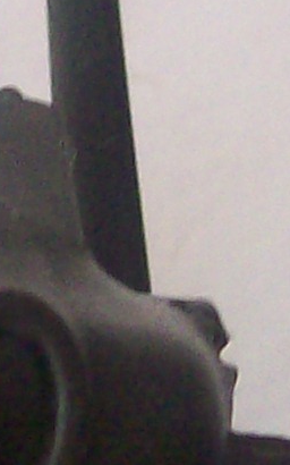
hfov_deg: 4.6
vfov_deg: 7.3
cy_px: 340
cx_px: -70
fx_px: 3619
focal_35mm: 286
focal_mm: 6
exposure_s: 1/32
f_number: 2.7
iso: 139
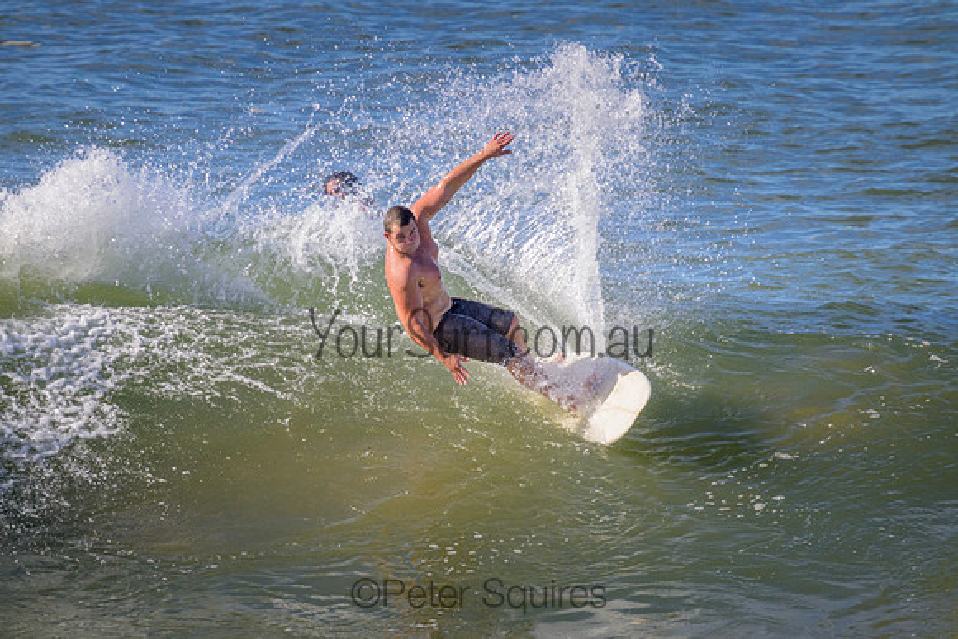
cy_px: 320
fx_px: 21293
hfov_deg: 2.6
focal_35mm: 800
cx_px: 479
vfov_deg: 1.7
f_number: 11
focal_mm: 800
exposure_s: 1/2000
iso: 1000
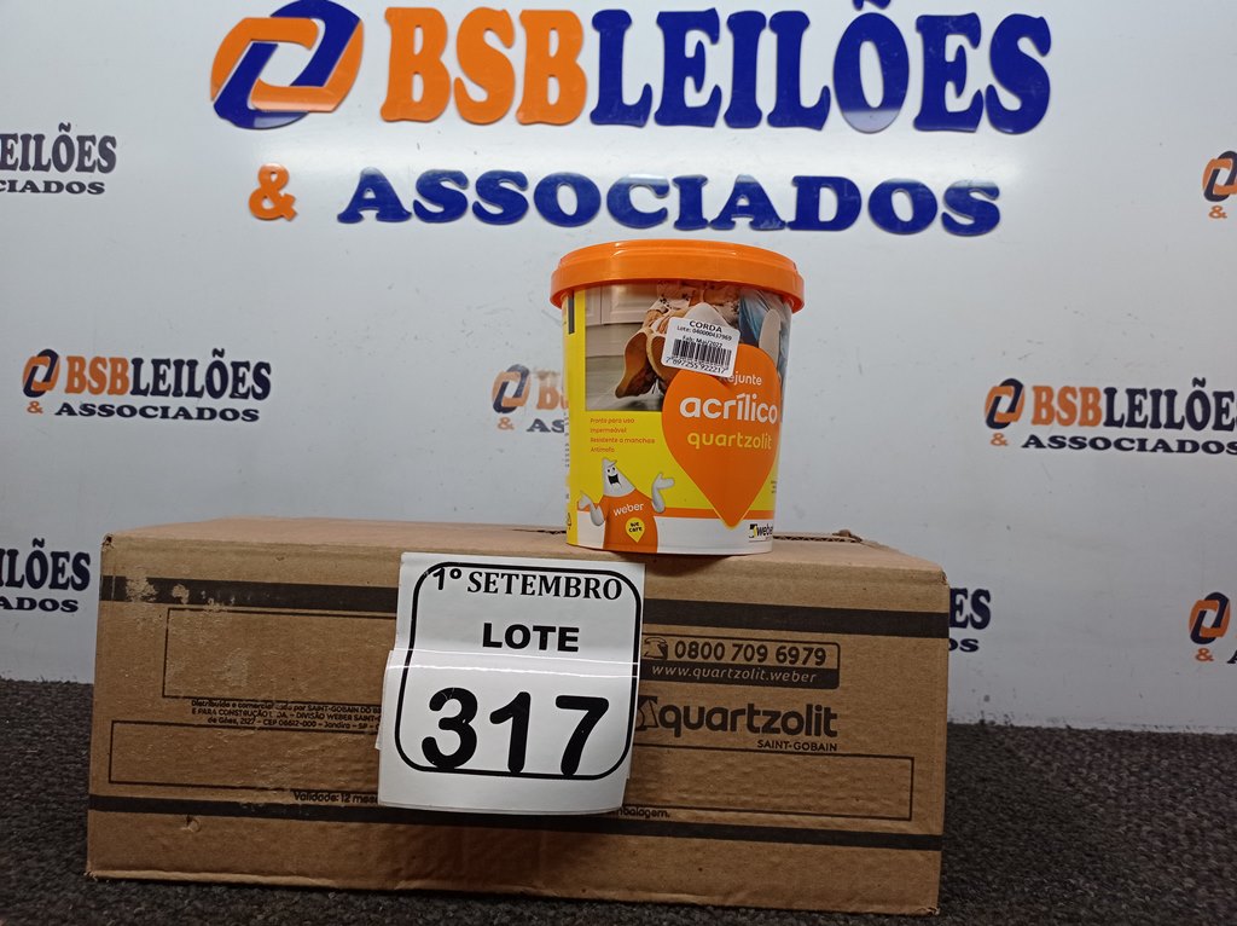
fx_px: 1000
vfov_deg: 49.7
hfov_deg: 63.5
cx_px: 618
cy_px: 463
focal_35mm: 28
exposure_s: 1/120
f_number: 1.79
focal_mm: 4.7
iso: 194
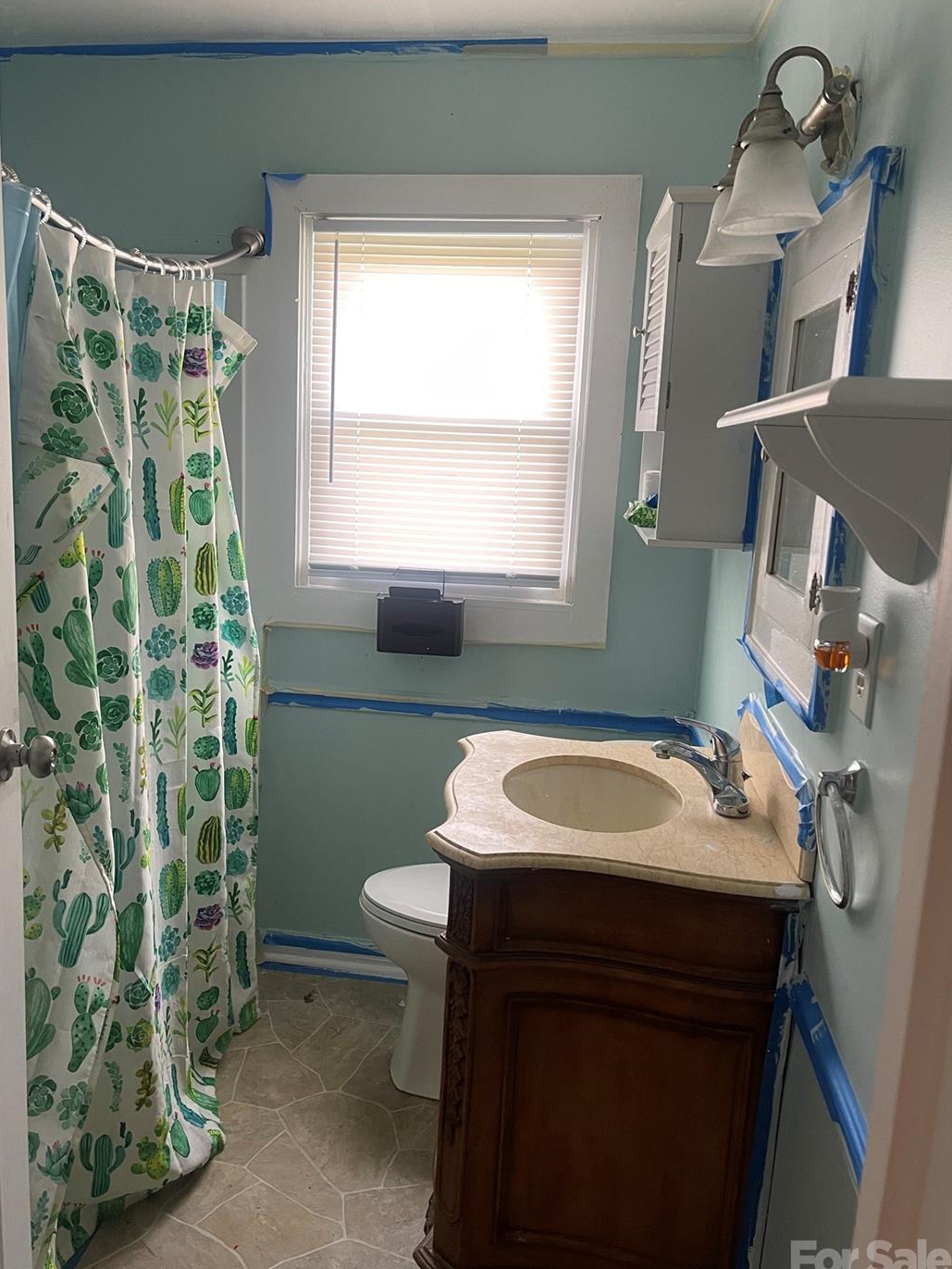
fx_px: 1026
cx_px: 424
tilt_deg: -10.6
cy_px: 632
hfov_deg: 49.7
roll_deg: -2.8
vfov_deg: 63.4
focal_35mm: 28
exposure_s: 1/60
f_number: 1.6
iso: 160
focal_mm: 5.1
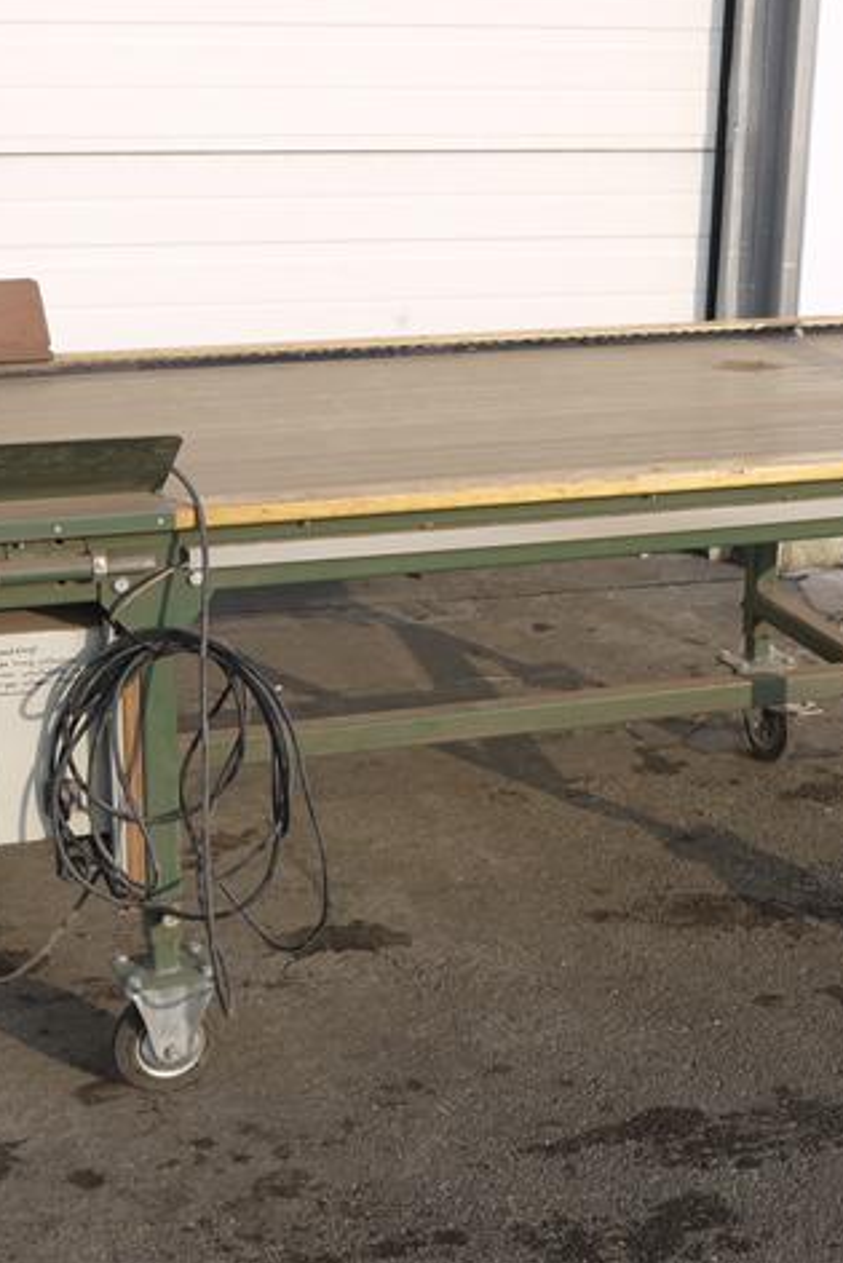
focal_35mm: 62
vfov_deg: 32.4
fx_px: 2176
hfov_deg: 21.9
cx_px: 498
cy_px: 623
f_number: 7.1
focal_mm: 22
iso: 100
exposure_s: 1/320
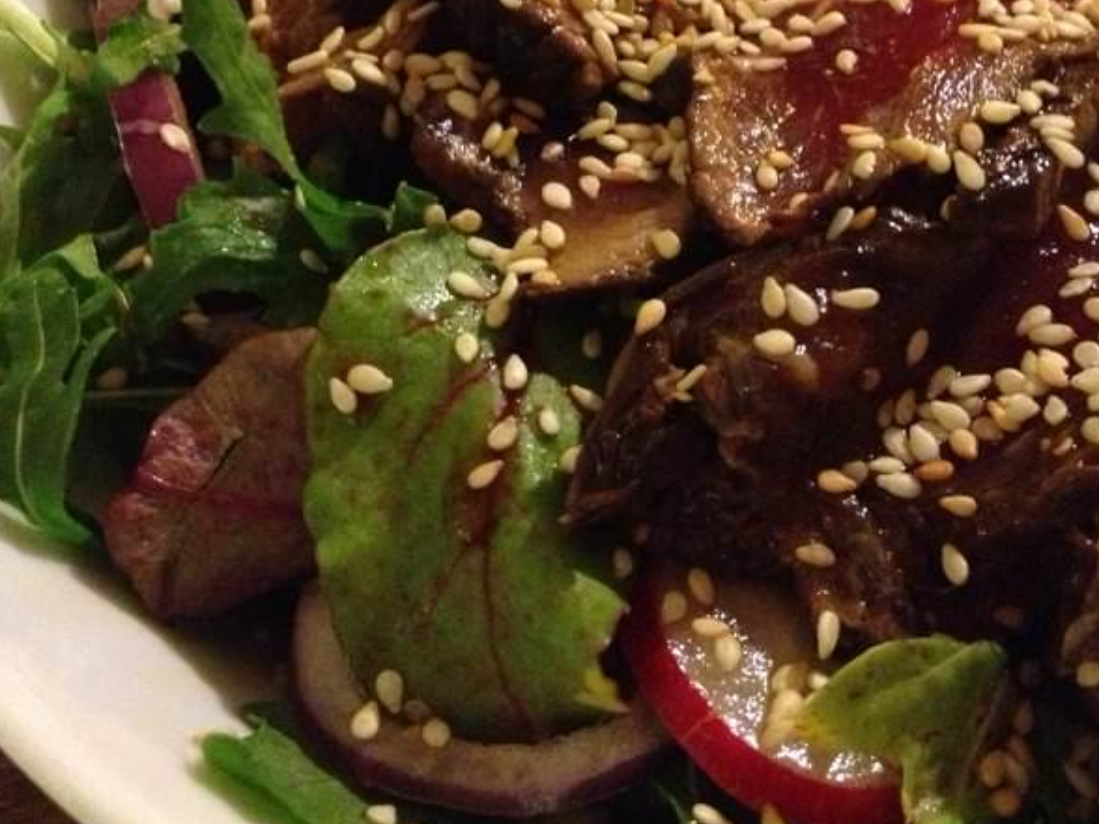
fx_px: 1937
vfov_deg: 23.8
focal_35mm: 61
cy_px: 220
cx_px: 647
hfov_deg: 31.6
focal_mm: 4.28
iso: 800
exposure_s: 1/15
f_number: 2.4
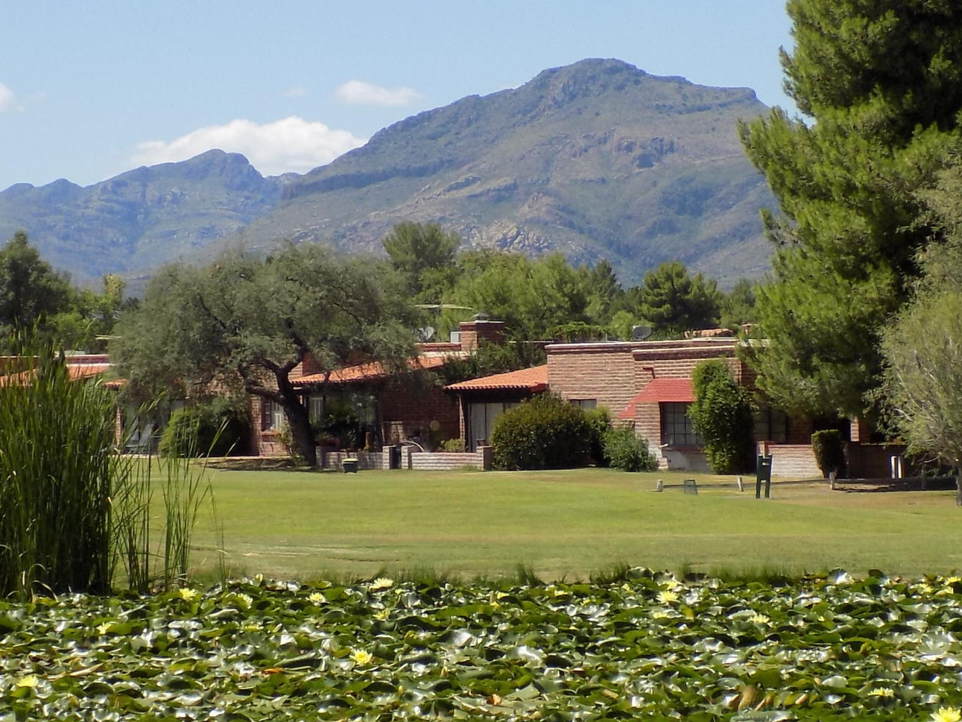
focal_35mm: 151
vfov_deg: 9.8
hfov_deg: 13.1
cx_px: 422
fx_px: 4198
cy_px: 423
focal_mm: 11.5
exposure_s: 1/640
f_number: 4.1
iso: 80
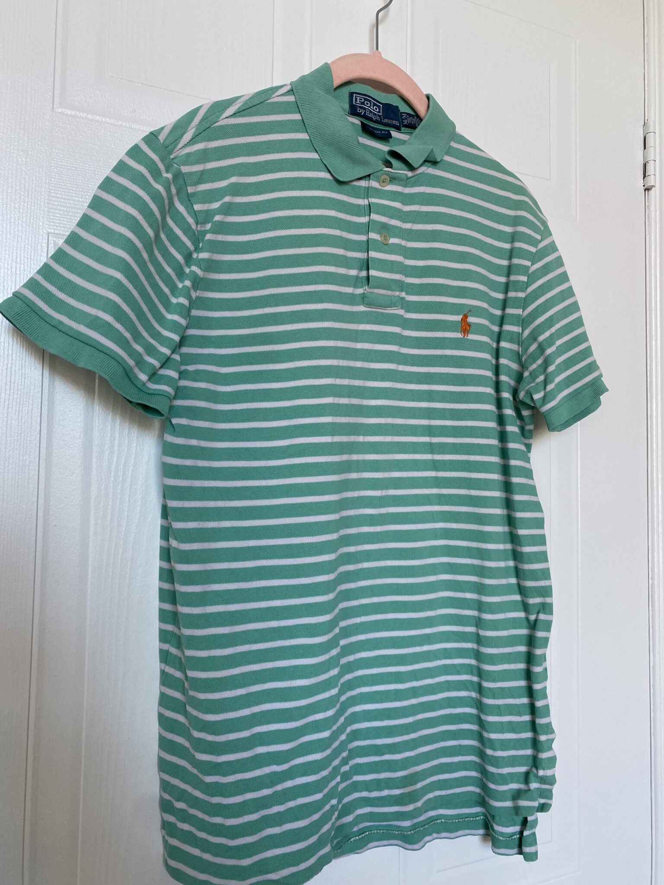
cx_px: 332
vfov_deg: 67.3
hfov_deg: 53.1
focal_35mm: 26
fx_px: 665
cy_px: 442
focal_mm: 4.25
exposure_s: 1/120
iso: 125
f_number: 1.8
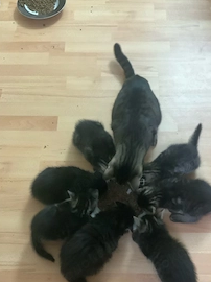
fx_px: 350
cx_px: 117
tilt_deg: -63.8
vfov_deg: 43.3
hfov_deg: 33.5
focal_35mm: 43
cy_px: 187
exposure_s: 1/25
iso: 640
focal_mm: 3
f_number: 1.8
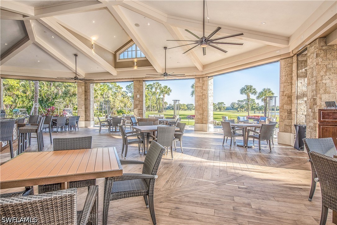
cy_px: 112
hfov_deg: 84.0
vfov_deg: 62.0
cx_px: 168
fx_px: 187
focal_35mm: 20
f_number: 5.6
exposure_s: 1/125
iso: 100
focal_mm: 20
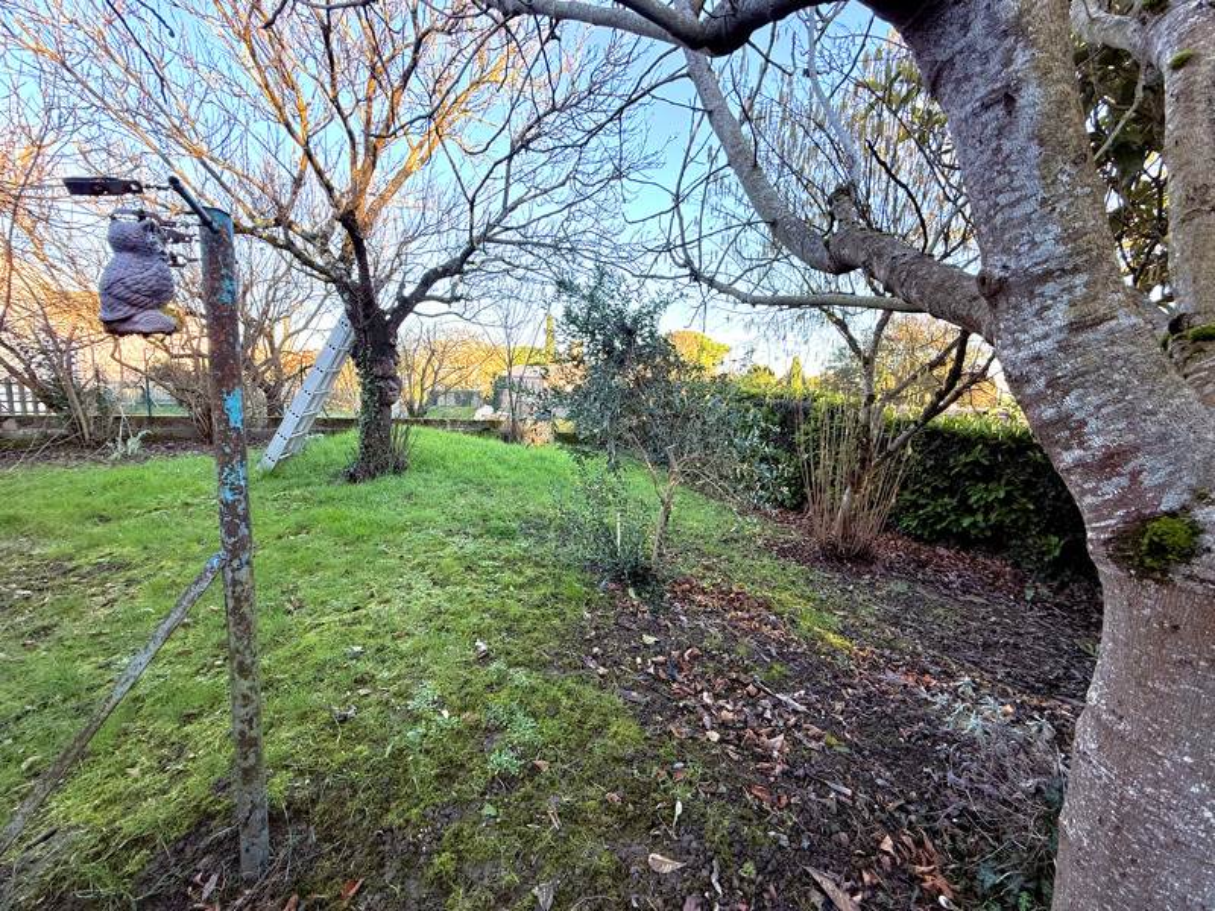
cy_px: 456
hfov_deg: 102.1
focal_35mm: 14
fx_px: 491
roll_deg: -3.3
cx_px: 608
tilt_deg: -7.1
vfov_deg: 85.7
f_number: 2.2
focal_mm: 2.22
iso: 64
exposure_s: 1/156
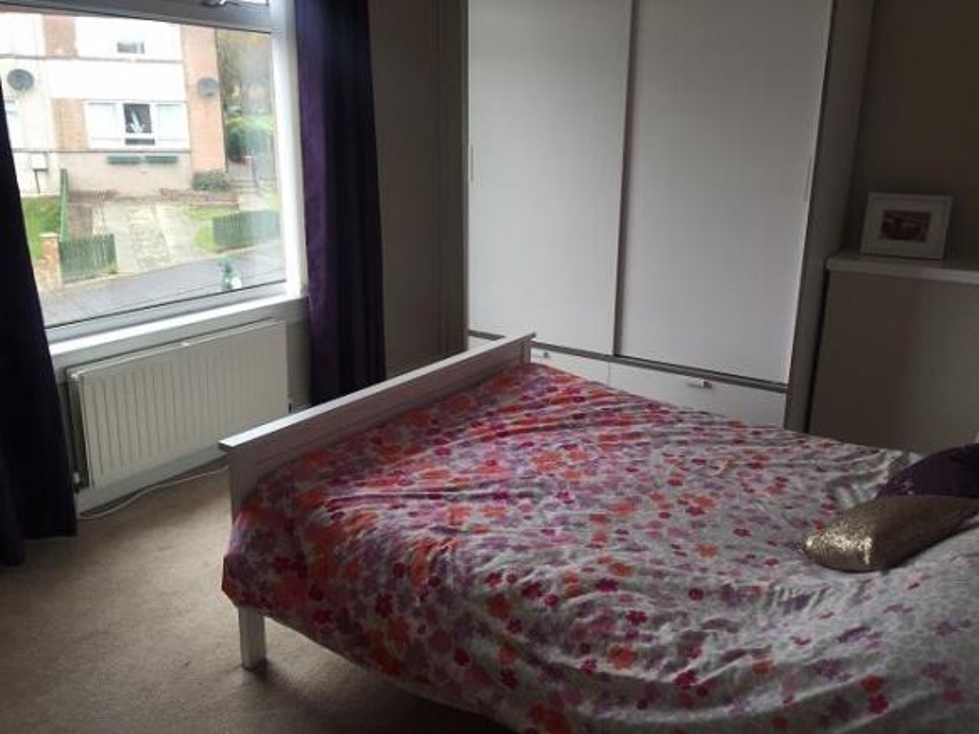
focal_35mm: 29
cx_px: 490
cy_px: 367
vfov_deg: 48.2
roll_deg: -1.1
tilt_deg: -15.9
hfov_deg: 61.7
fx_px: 820
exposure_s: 1/60
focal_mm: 4.15
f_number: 2.2
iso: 40
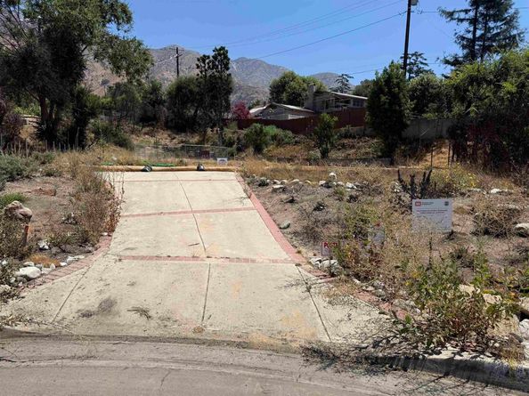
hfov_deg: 71.6
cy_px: 198
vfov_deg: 56.8
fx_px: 367
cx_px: 264
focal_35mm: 24
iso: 80
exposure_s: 1/6173
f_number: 1.78
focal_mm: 6.76
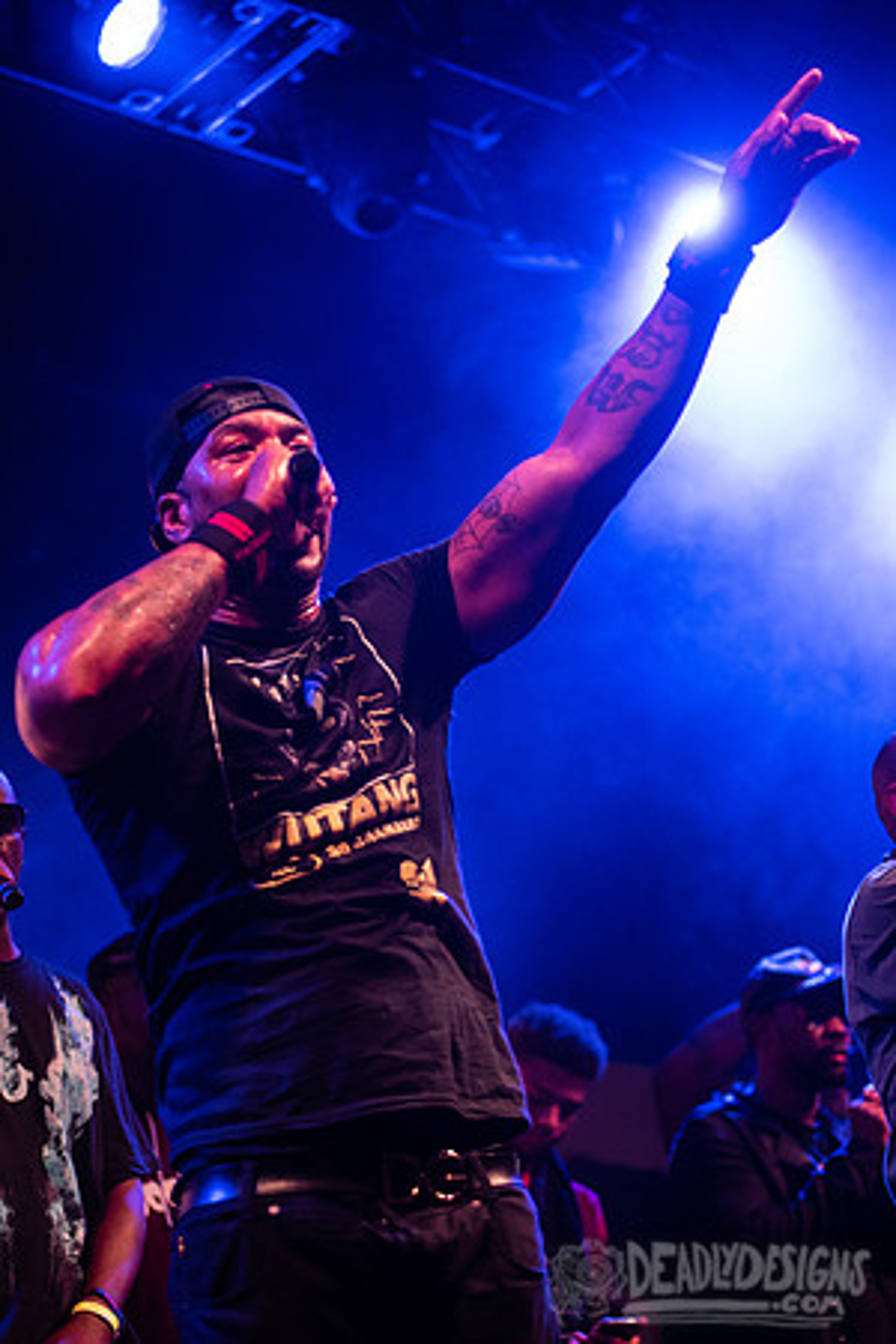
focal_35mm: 80
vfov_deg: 25.4
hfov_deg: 17.1
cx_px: 448
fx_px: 2986
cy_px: 672
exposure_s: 1/250
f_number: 3.5
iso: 2000
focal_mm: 80
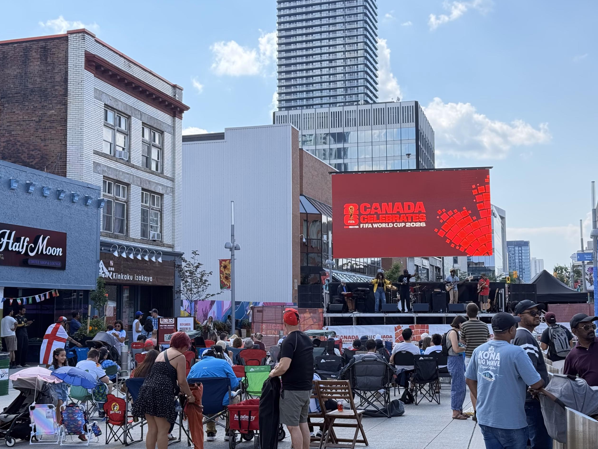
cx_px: 297
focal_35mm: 49
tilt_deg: +6.4
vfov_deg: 29.7
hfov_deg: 38.9
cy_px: 225
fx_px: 846
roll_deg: +0.6
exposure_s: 1/1353
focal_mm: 6.76
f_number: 1.78
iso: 100
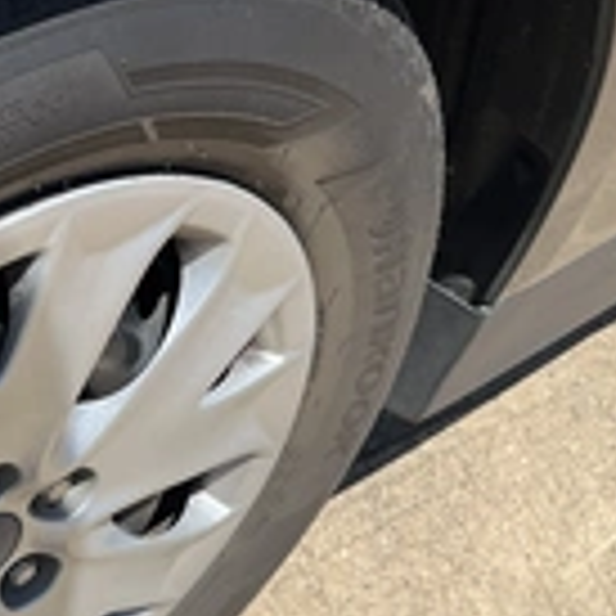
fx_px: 1349
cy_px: 585
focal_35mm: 67
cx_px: -4
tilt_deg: -52.0
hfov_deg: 24.5
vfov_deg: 24.8
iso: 50
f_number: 1.6
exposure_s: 1/3745
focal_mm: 5.1
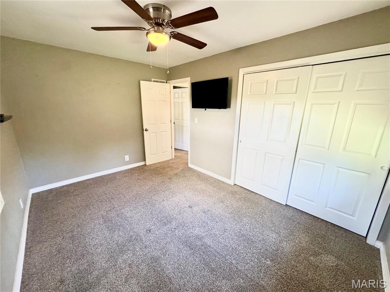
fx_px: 158
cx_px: 195
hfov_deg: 102.1
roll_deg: -0.7
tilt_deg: -15.2
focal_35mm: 14
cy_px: 146
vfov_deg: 85.7
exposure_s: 1/120
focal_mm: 2.22
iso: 320
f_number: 2.2
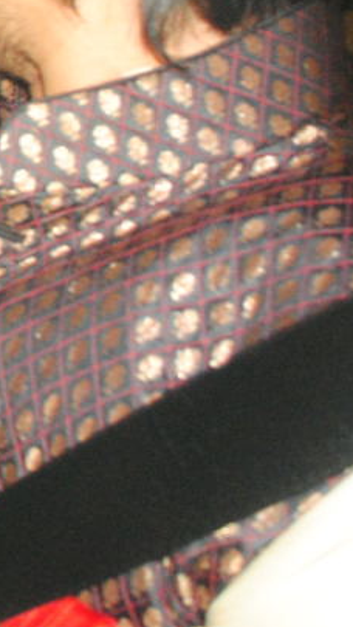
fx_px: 1863
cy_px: -17
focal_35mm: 112
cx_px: -539
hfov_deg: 9.5
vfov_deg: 18.6
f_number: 5
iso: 800
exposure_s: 1/60
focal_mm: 18
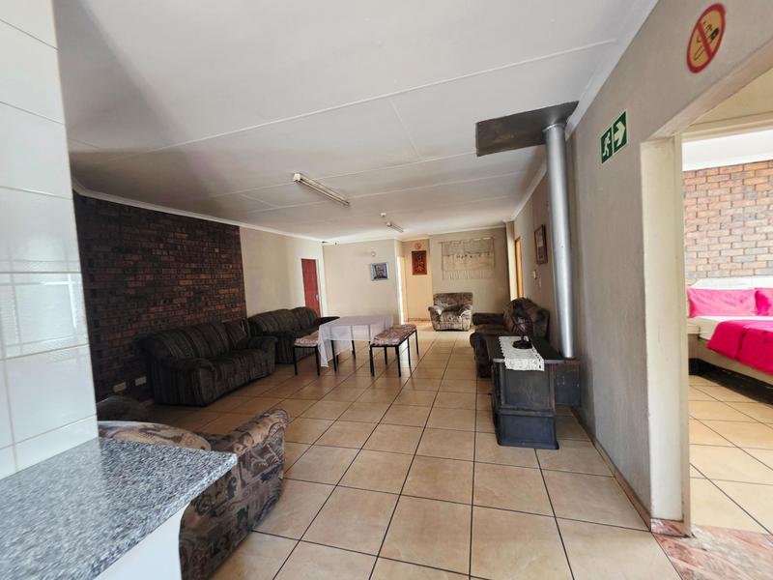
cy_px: 290
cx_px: 386
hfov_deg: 106.2
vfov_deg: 89.9
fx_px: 290
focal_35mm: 13
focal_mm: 2.2
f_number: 1.9
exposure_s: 1/50.3
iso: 250
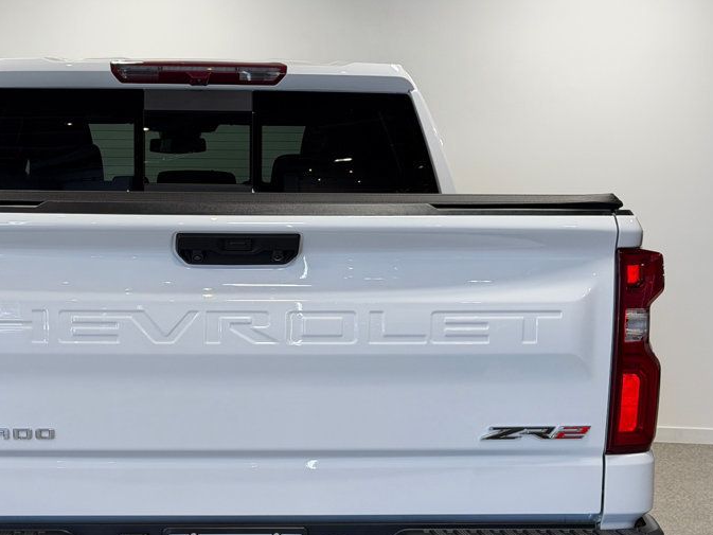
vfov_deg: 20.0
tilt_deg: -7.5
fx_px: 1504
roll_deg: -0.4
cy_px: 389
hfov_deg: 26.5
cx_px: 218
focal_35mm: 73
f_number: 1.78
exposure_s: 1/381
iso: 64
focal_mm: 6.76
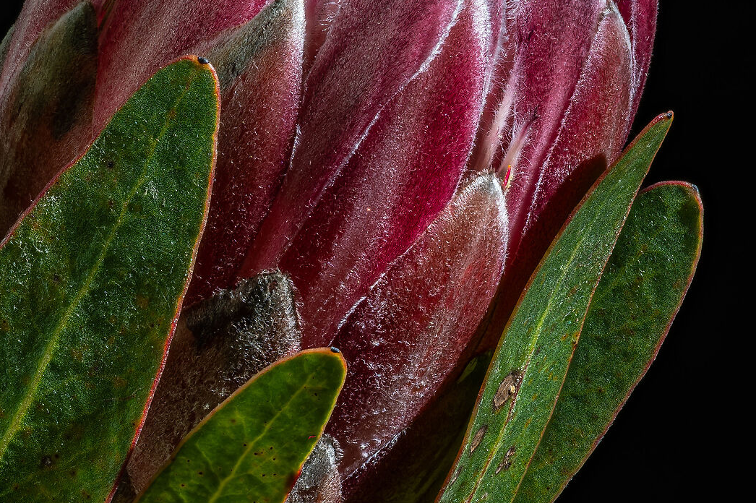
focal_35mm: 241
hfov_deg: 8.5
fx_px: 5058
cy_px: 181
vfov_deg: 5.7
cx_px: 345
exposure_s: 1
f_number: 14
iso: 100
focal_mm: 105
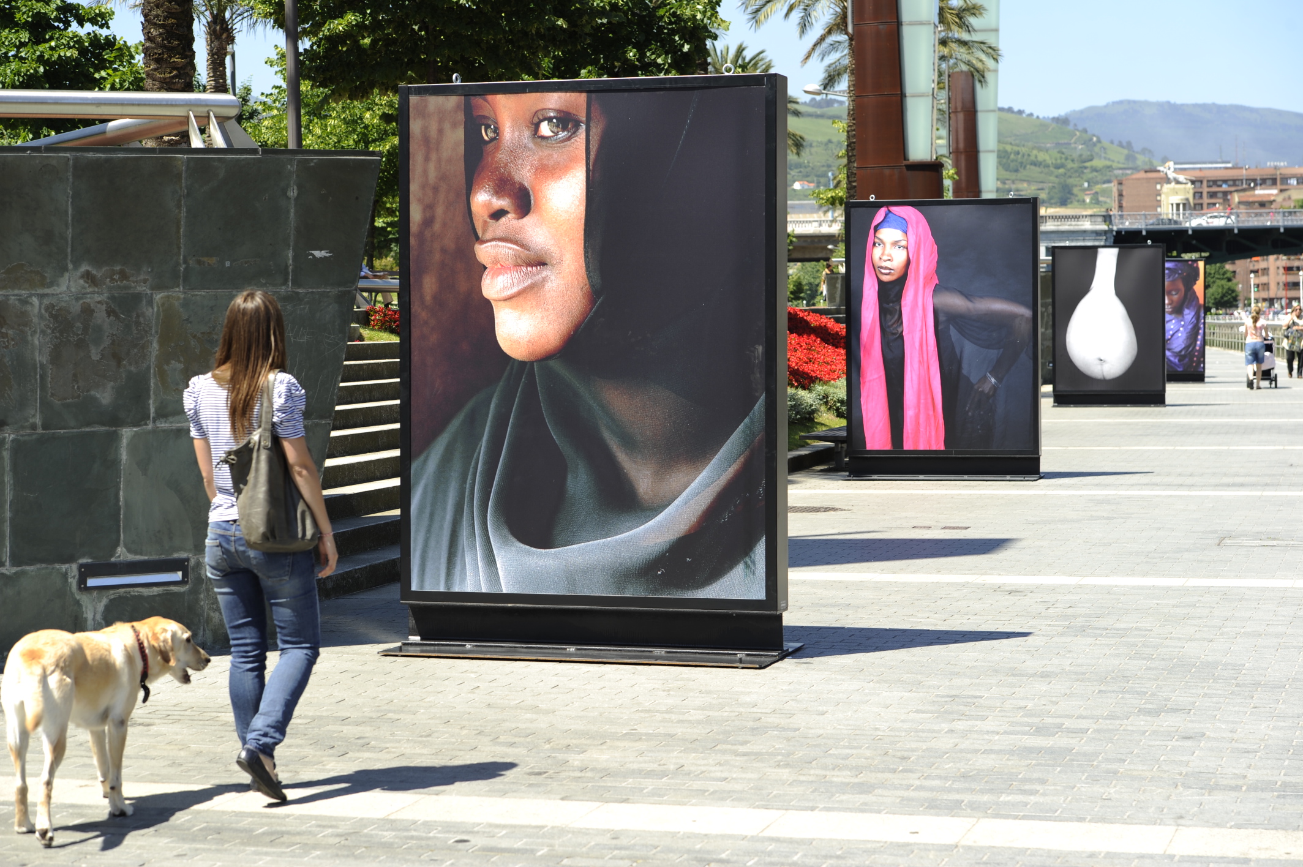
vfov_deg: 18.2
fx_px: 2713
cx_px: 652
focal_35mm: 75
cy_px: 434
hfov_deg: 27.0
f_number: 5.6
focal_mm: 75
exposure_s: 1/250
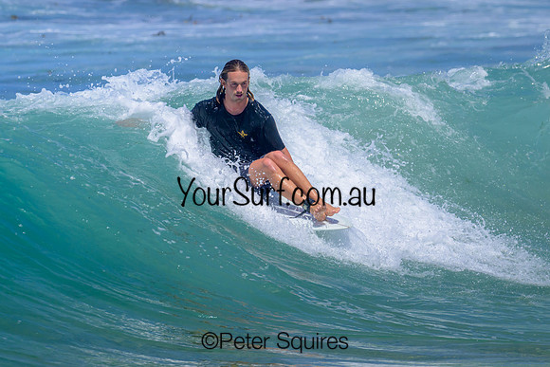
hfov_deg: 3.2
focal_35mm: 653
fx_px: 9975
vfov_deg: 2.1
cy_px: 180
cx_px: 253
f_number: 11
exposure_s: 1/2000
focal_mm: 480
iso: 560
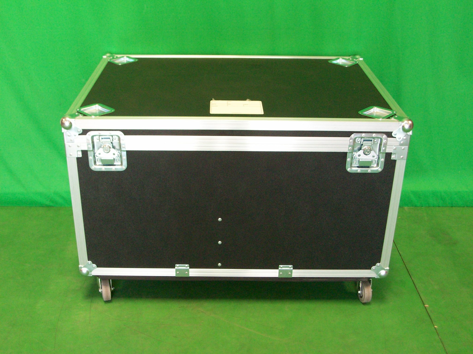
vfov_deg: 34.3
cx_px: 236
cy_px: 177
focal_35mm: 42
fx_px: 574
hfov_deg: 44.8
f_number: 3.2
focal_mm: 7.1
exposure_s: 1/22.4
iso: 160
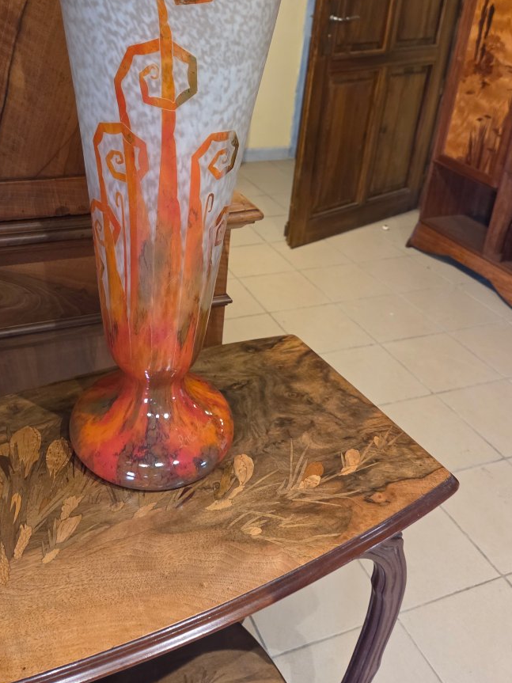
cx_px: 197
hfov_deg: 43.9
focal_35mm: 32
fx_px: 631
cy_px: 227
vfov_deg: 55.6
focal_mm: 5.4
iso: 800
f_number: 1.8
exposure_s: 1/100
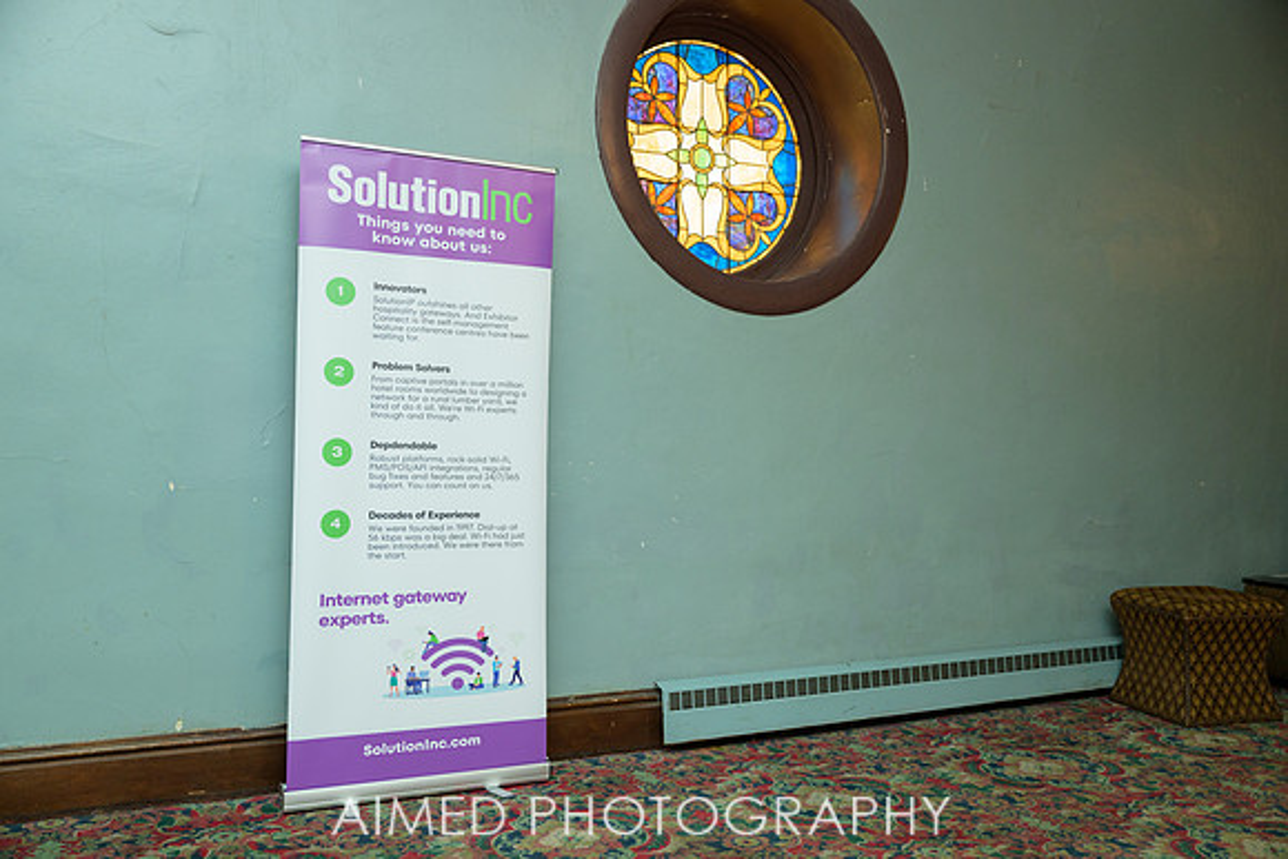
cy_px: 430
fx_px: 1163
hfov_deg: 58.0
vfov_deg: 40.6
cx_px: 644
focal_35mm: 32
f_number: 2.8
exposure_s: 1/160
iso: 640
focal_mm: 32.5
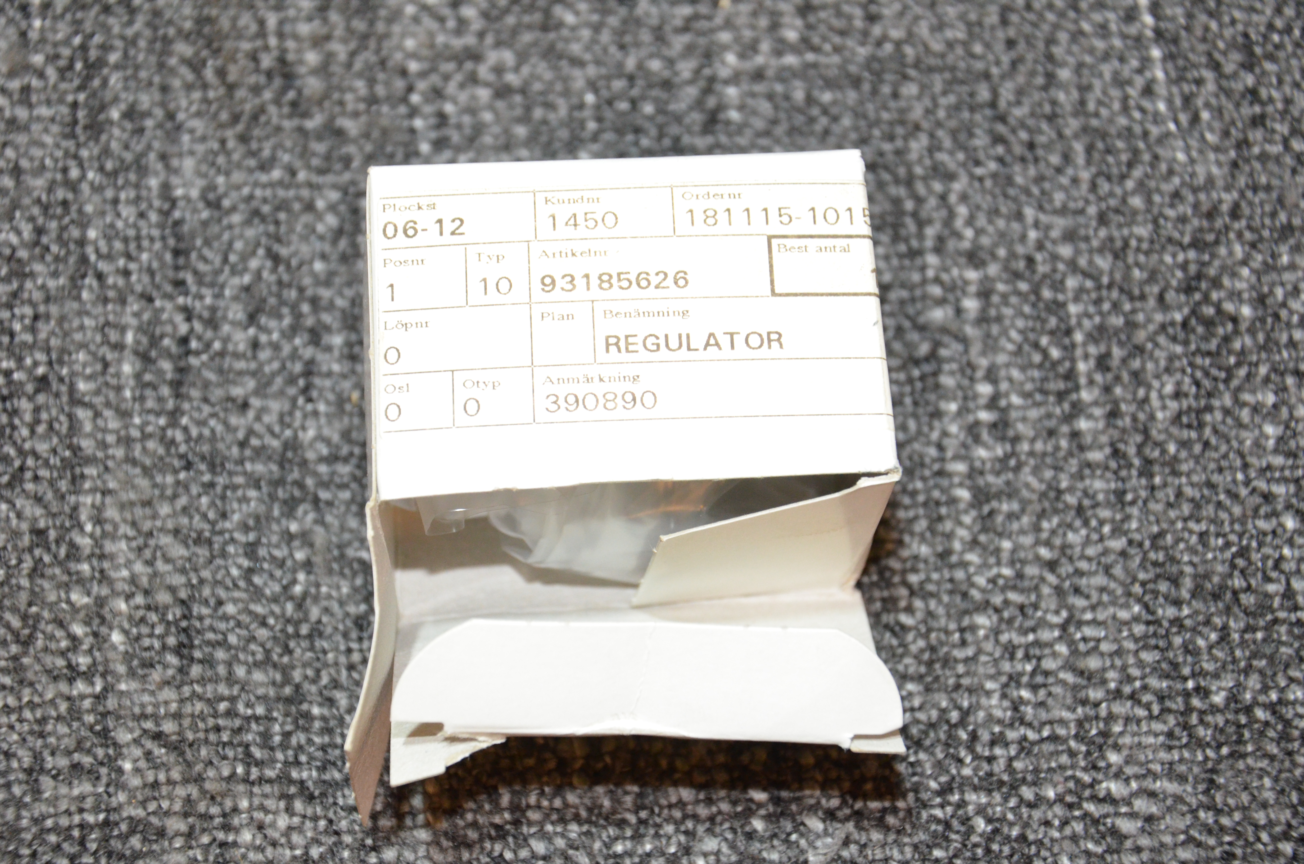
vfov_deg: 15.6
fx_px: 3145
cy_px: 432
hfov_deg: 23.4
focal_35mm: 87
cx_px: 652
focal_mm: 58
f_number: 6.3
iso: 2500
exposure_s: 1/160
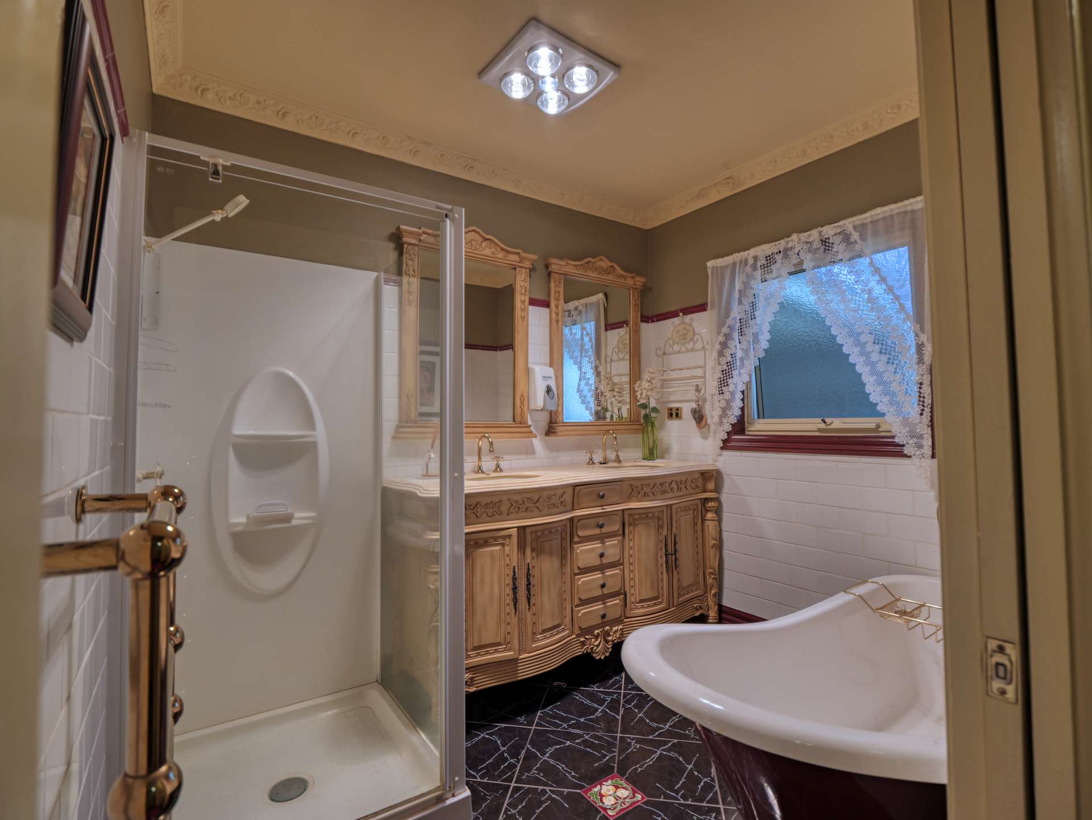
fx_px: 505
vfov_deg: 78.1
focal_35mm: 16
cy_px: 410
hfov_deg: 94.5
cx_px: 546
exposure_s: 1/160
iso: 200
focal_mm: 8
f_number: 2.8
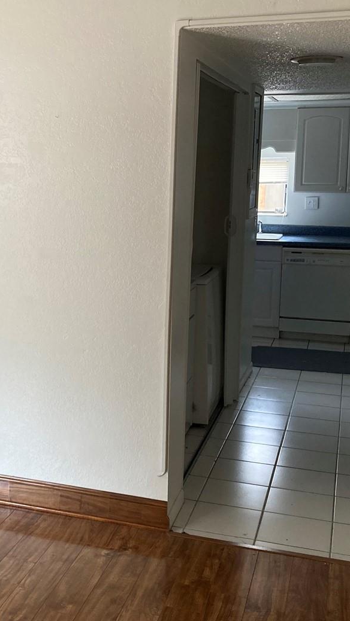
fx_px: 775
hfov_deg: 24.8
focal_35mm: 47
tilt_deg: -7.4
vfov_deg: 43.7
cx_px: 47
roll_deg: -1.0
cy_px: 291
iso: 125
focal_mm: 3.99
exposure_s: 1/60
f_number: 1.8
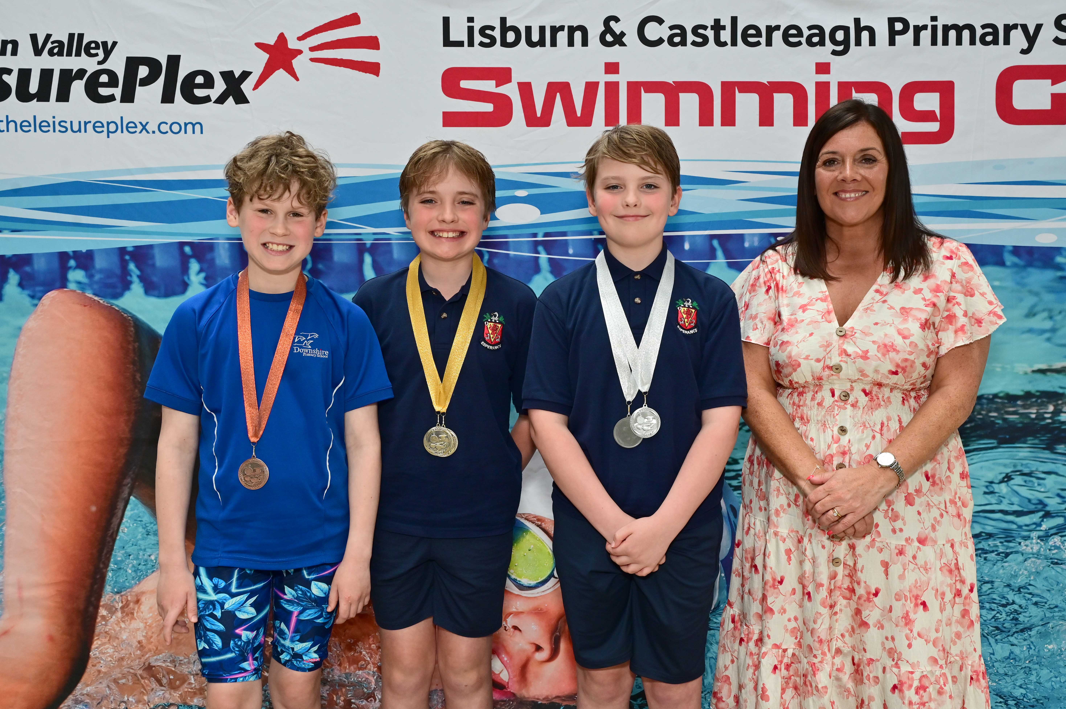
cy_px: 354
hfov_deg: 56.5
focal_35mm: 34
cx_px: 533
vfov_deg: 39.4
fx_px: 991
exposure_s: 1/160
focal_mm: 33.5
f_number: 8
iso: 1000
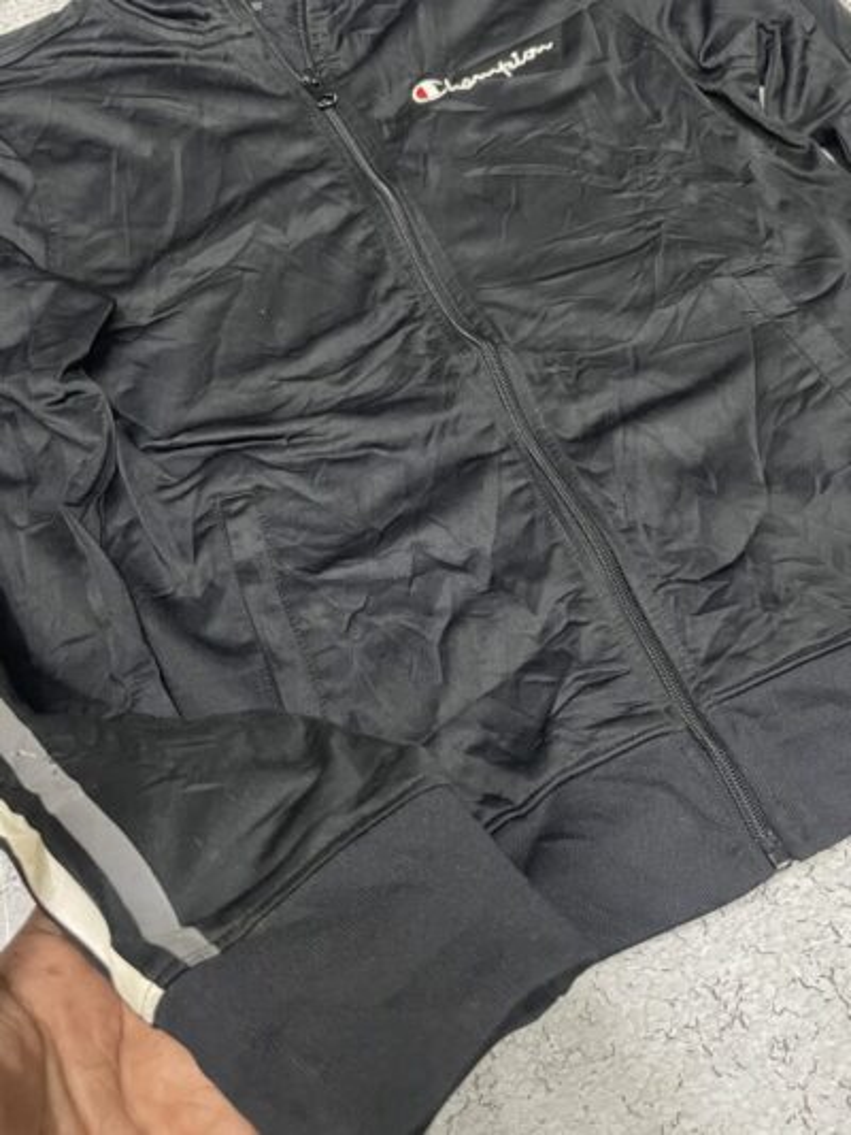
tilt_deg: -65.2
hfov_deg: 53.1
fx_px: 852
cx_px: 426
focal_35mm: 26
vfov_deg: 67.3
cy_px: 568
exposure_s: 1/33
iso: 500
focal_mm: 4.2
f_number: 1.6
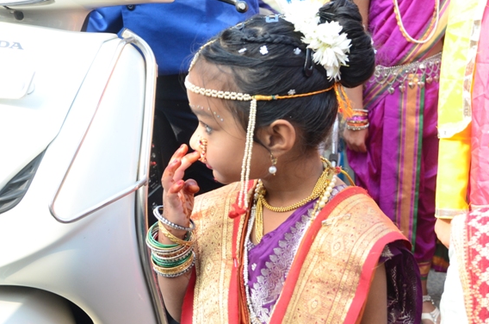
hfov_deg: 26.7
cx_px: 411
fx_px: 1003
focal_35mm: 74
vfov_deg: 18.3
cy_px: 194
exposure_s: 1/320
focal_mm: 28
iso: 400
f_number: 4
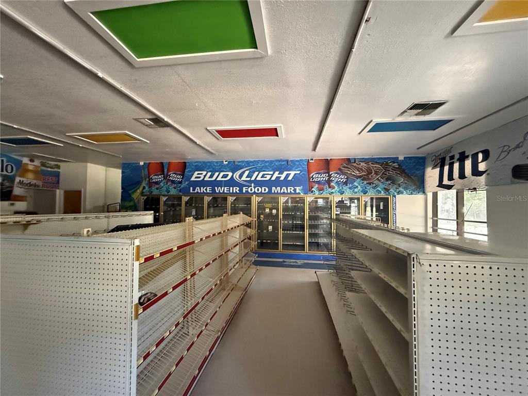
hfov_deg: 102.1
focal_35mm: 14
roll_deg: -0.5
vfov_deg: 85.7
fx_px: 214
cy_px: 198
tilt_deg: +1.9
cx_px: 264
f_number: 2.2
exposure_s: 1/57
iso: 1250
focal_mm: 2.22
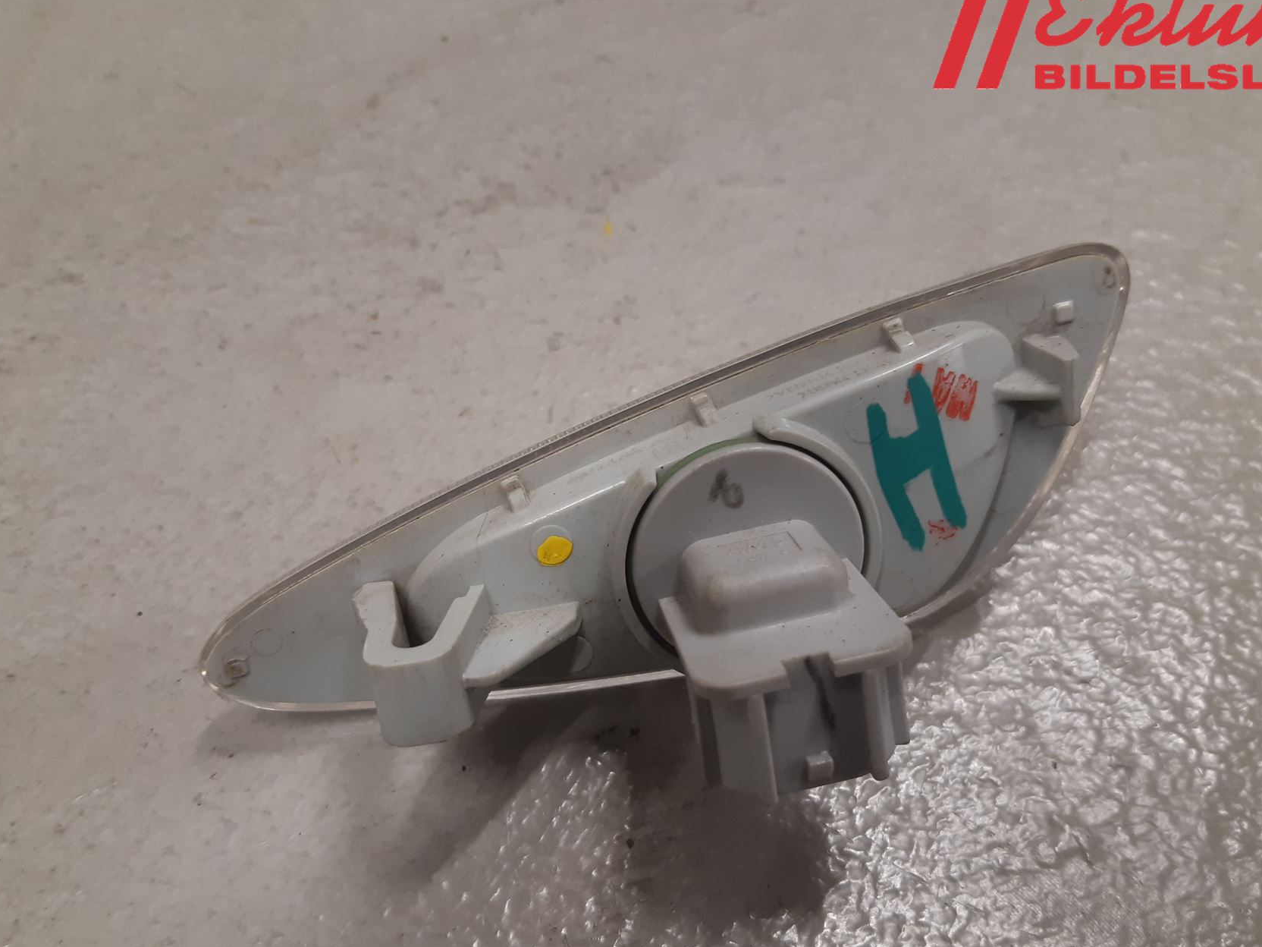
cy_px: 543
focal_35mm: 32
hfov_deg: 56.8
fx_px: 1167
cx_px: 622
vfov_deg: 44.0
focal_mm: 3.93
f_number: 1.7
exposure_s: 1/50
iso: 100
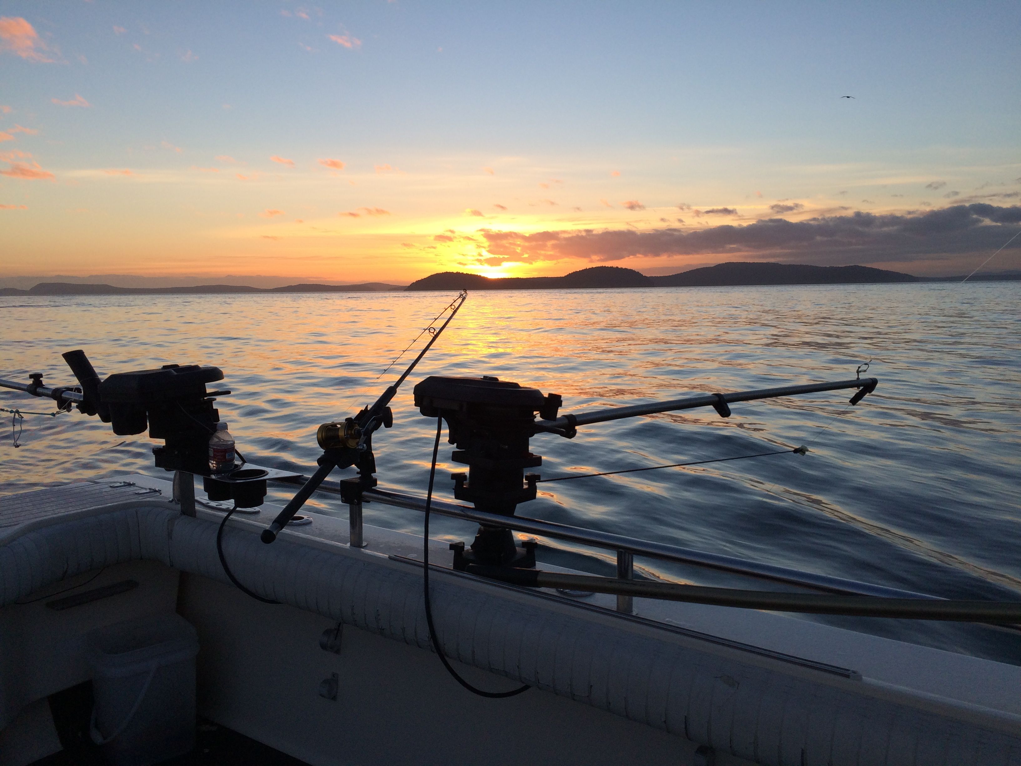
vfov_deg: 48.2
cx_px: 510
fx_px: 855
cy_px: 383
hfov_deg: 61.7
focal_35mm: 29
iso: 32
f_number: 2.2
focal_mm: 4.15
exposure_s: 1/461
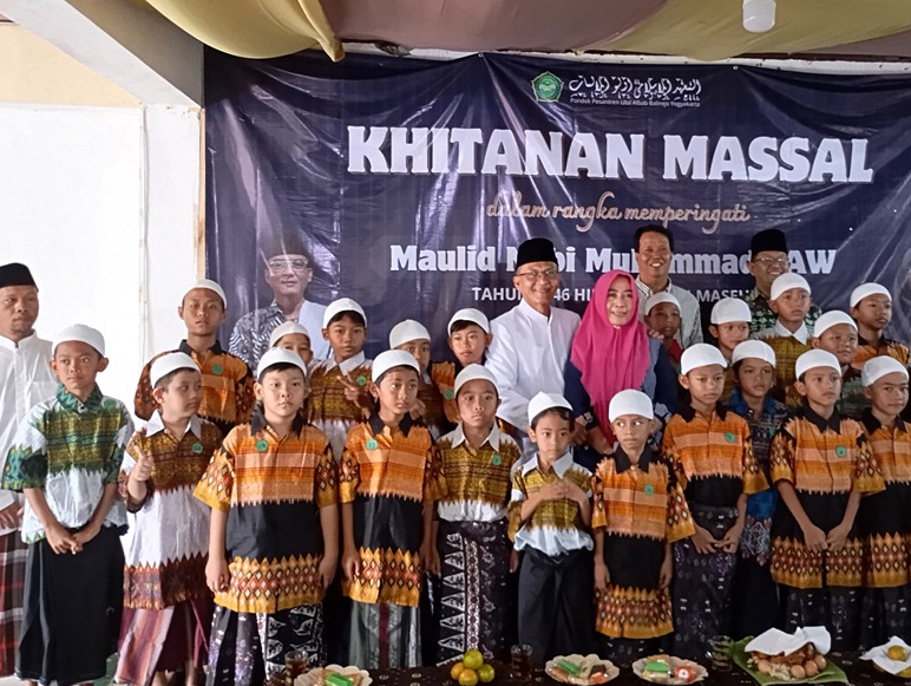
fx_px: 975
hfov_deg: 50.0
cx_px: 511
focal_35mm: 37
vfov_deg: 38.7
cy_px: 319
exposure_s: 1/20
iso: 2952
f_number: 1.8
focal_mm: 4.27
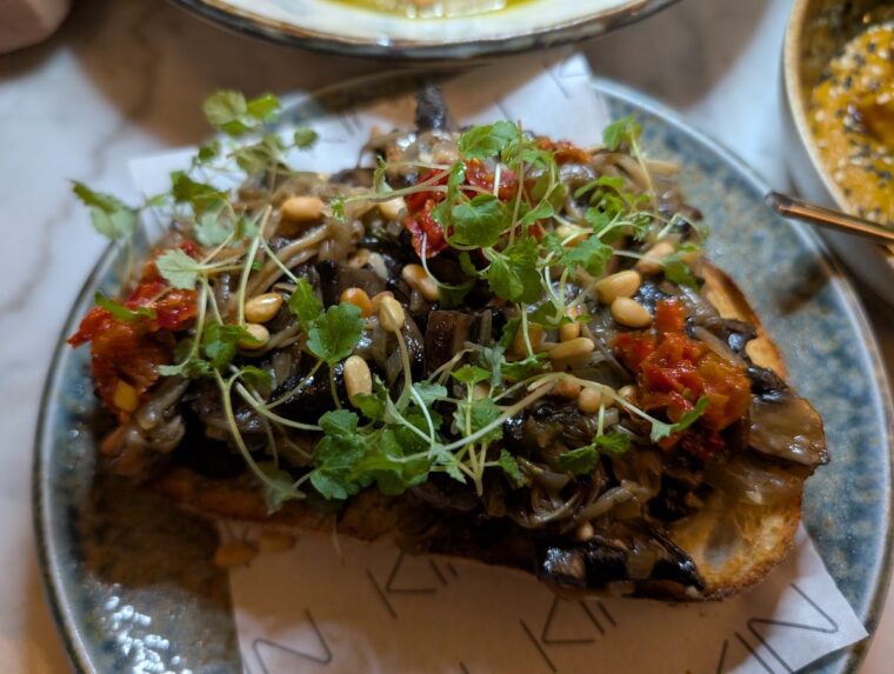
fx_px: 621
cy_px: 337
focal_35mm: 24
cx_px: 447
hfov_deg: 71.5
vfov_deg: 57.0
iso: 1044
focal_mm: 6.9
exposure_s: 1/94
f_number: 1.68
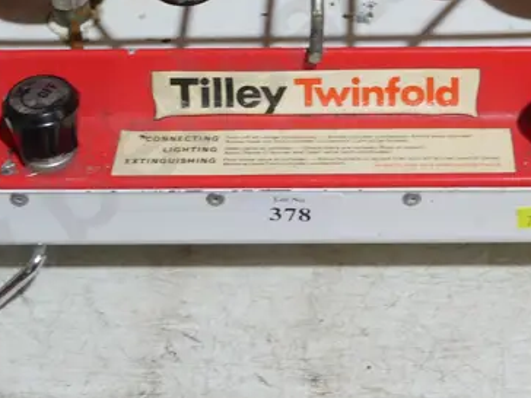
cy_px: -23
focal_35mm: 90
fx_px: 1381
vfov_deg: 16.0
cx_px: 375
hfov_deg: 21.6
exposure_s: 1/60
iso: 320
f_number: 3.6
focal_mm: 16
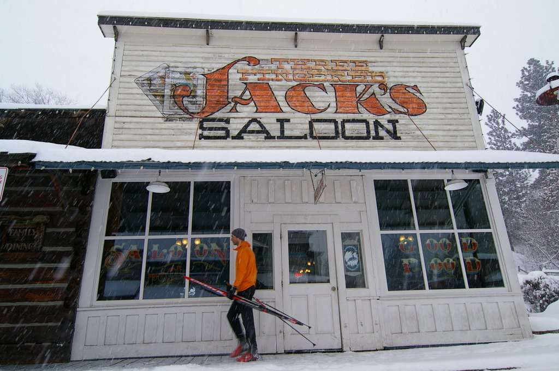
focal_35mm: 22
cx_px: 280
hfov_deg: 77.4
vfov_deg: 56.1
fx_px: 349
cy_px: 186
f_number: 5.6
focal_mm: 15
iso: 200
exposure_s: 1/45
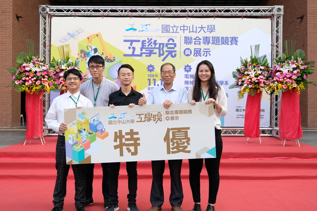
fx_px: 335
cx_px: 157
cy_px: 105
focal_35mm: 38
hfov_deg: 50.7
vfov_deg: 35.1
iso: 320
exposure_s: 1/250
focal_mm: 24.9
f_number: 2.8
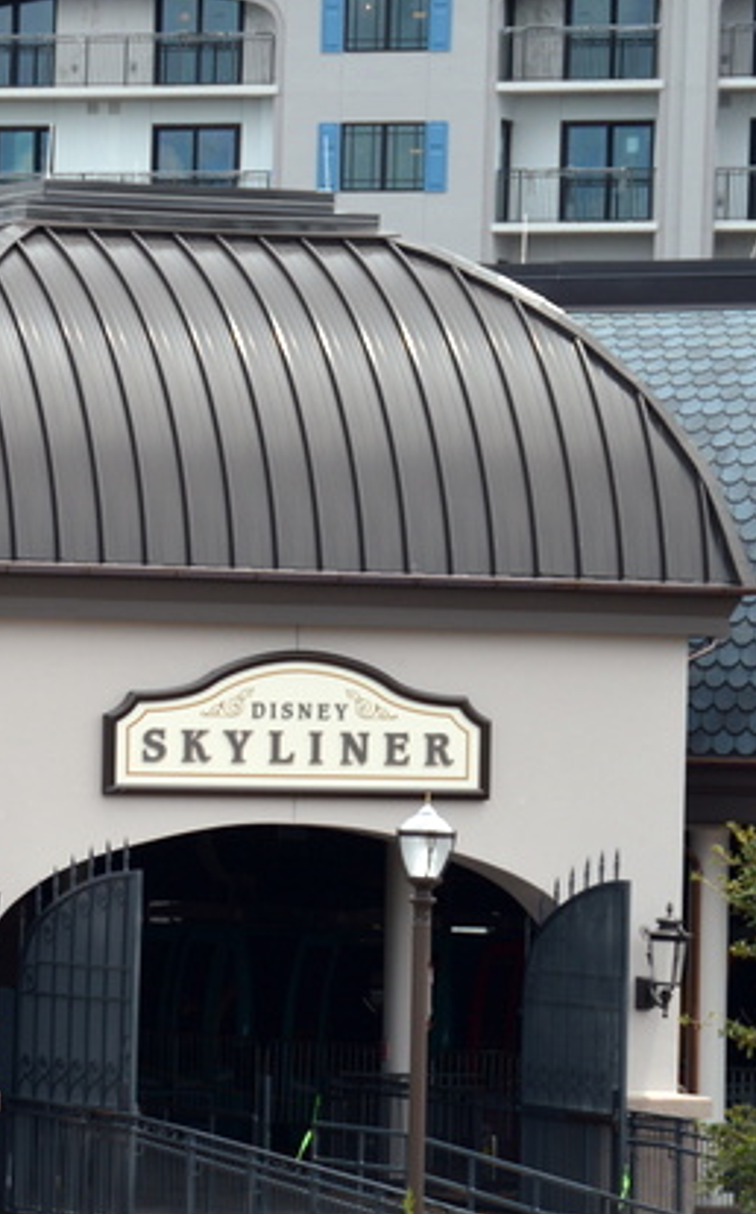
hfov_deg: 4.9
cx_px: -267
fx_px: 8787
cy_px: 787
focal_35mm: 266
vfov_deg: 7.9
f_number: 5.6
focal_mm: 80
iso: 125
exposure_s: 1/500
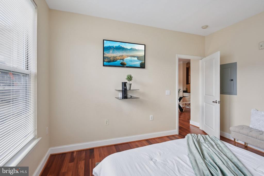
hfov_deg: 96.7
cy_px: 88
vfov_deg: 73.8
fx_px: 117
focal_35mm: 16
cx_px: 132
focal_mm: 16
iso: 400
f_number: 8
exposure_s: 1/60
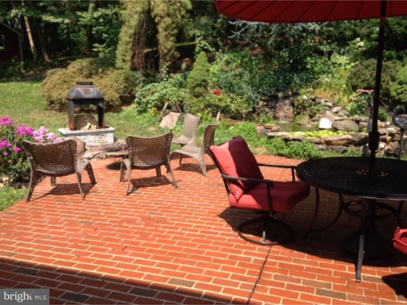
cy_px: 152
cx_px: 204
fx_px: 388
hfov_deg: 55.4
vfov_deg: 42.9
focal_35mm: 33
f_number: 2.4
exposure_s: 1/583
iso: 50
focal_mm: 4.12
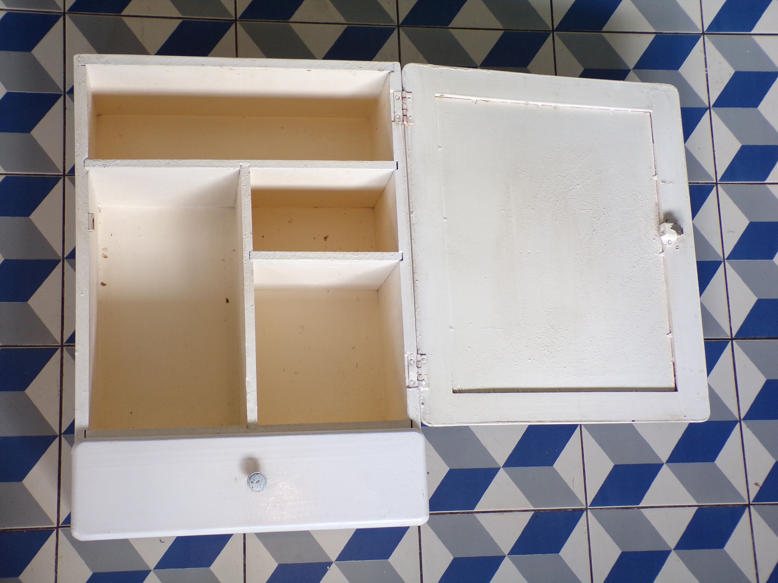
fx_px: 1101
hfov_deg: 38.9
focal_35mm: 49
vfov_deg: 29.7
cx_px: 389
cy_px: 292
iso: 200
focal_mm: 8.7
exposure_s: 1/27
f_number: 3.5
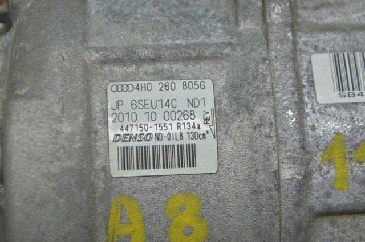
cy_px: 121
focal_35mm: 82
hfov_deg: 24.6
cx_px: 182
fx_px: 835
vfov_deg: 16.5
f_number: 5.6
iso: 400
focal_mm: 55
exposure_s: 1/60
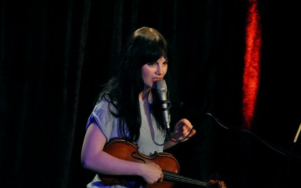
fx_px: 2518
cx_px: 151
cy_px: 91
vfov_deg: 4.3
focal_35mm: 307
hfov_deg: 6.8
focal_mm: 200
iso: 3200
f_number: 6.3
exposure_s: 1/25
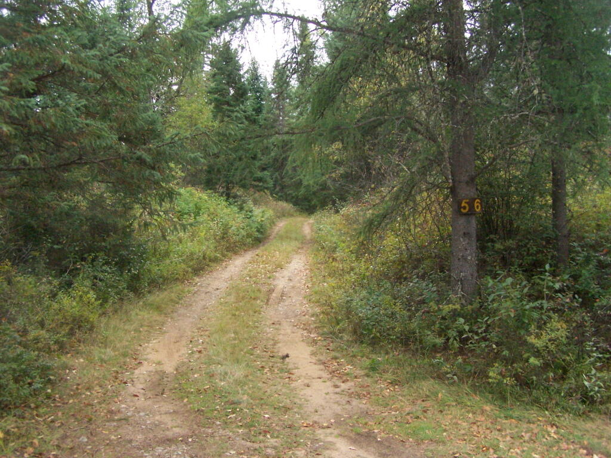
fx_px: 671
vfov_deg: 37.7
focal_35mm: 38
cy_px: 229
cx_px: 306
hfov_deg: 49.0
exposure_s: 1/800
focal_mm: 6.3
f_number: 4
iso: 400
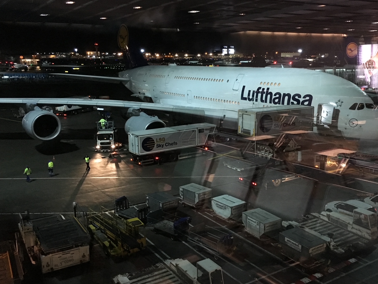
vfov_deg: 38.7
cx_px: 223
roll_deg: -0.1
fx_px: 404
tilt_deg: -9.9
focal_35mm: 37
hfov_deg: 49.9
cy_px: 140
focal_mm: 4.15
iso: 320
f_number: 2.2
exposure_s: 1/17
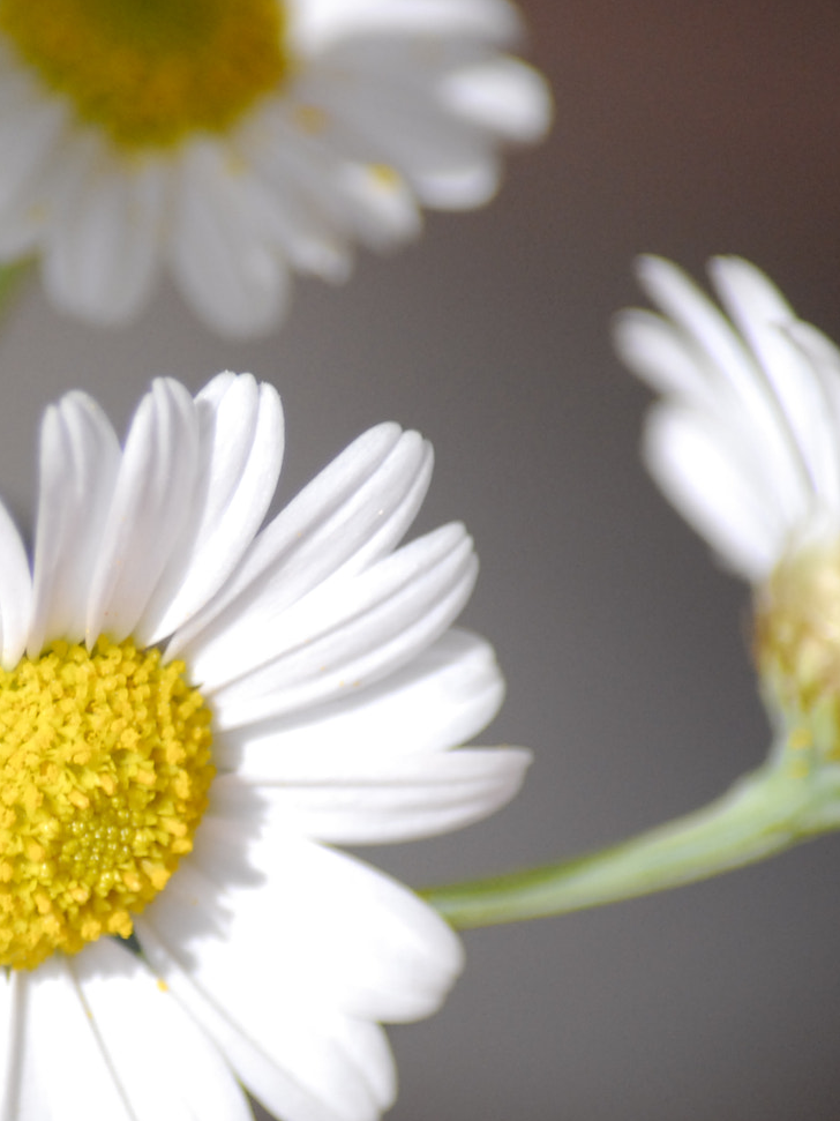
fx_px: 29579
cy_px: 715
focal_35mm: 914
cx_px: 30
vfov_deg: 2.2
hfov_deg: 1.6
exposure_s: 1/400
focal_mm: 300
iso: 500
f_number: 5.6
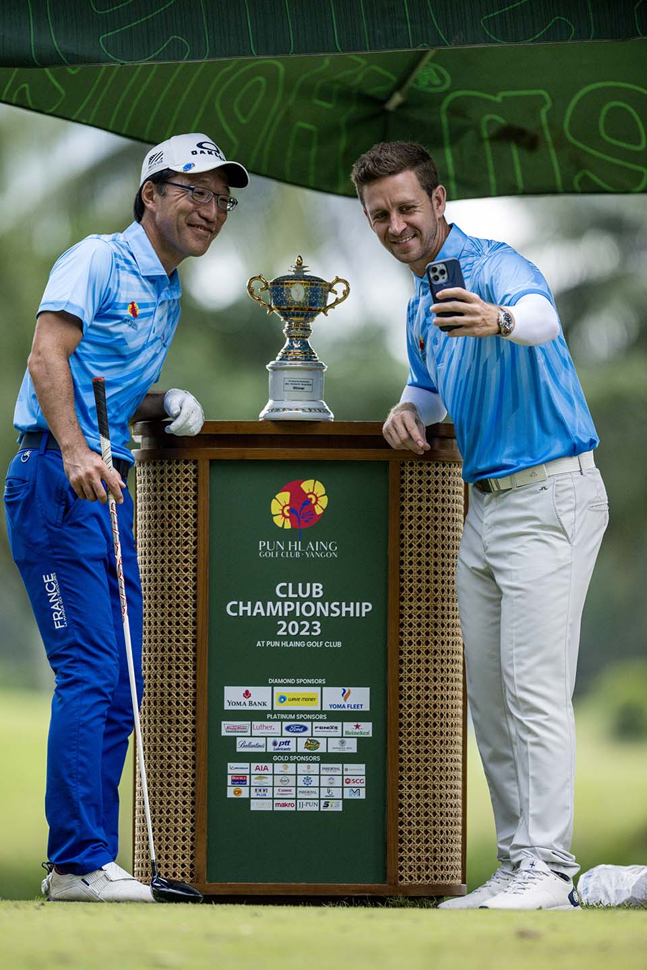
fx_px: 10782
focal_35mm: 400
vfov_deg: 5.2
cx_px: 324
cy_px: 485
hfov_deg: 3.4
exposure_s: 1/5000
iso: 2200
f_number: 3.5
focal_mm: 400
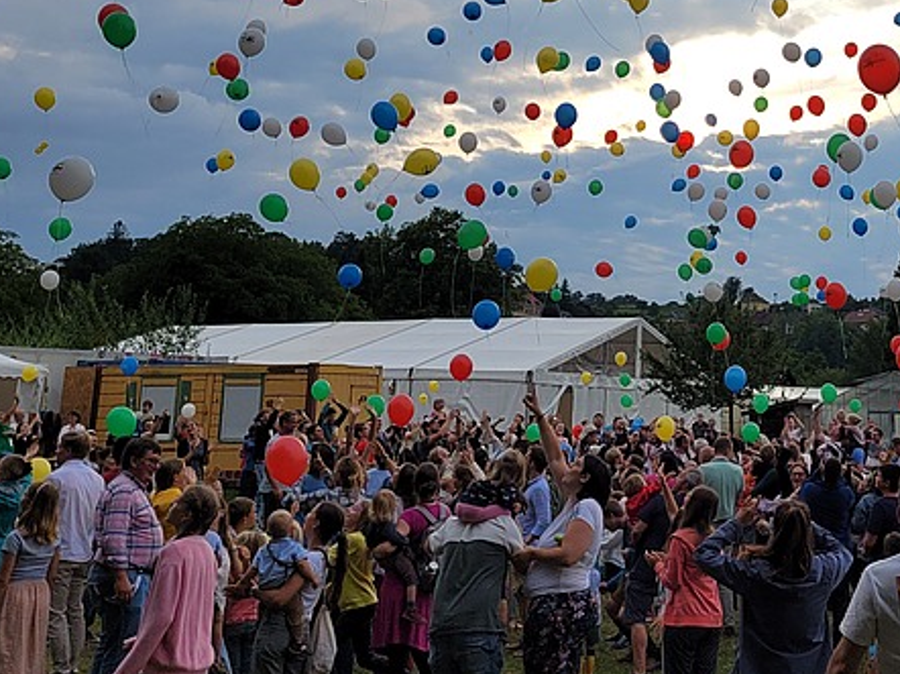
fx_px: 1377
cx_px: 760
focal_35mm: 53
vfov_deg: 26.9
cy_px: 119
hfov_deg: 34.7
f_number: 1.8
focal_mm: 5.4
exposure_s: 1/1472
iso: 40
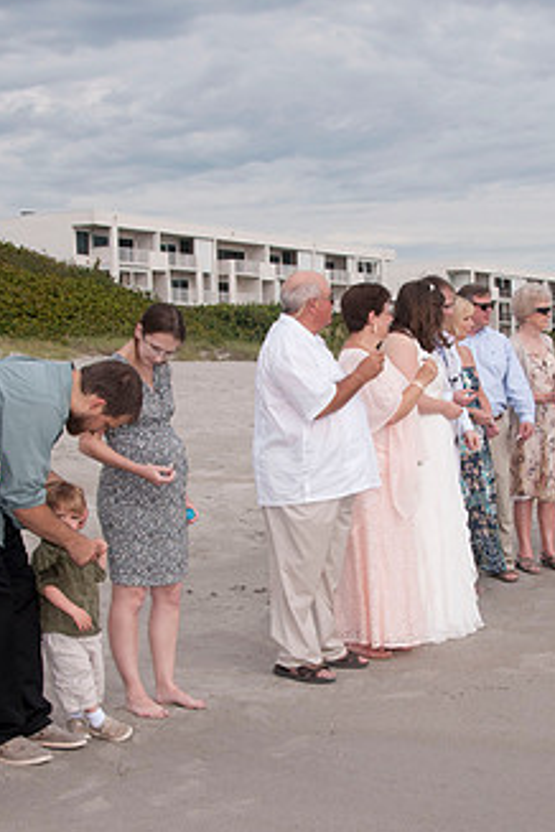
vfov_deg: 29.2
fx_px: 1596
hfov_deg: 19.7
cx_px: 362
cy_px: 469
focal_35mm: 69
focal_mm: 26
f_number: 9
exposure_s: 1/250
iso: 100
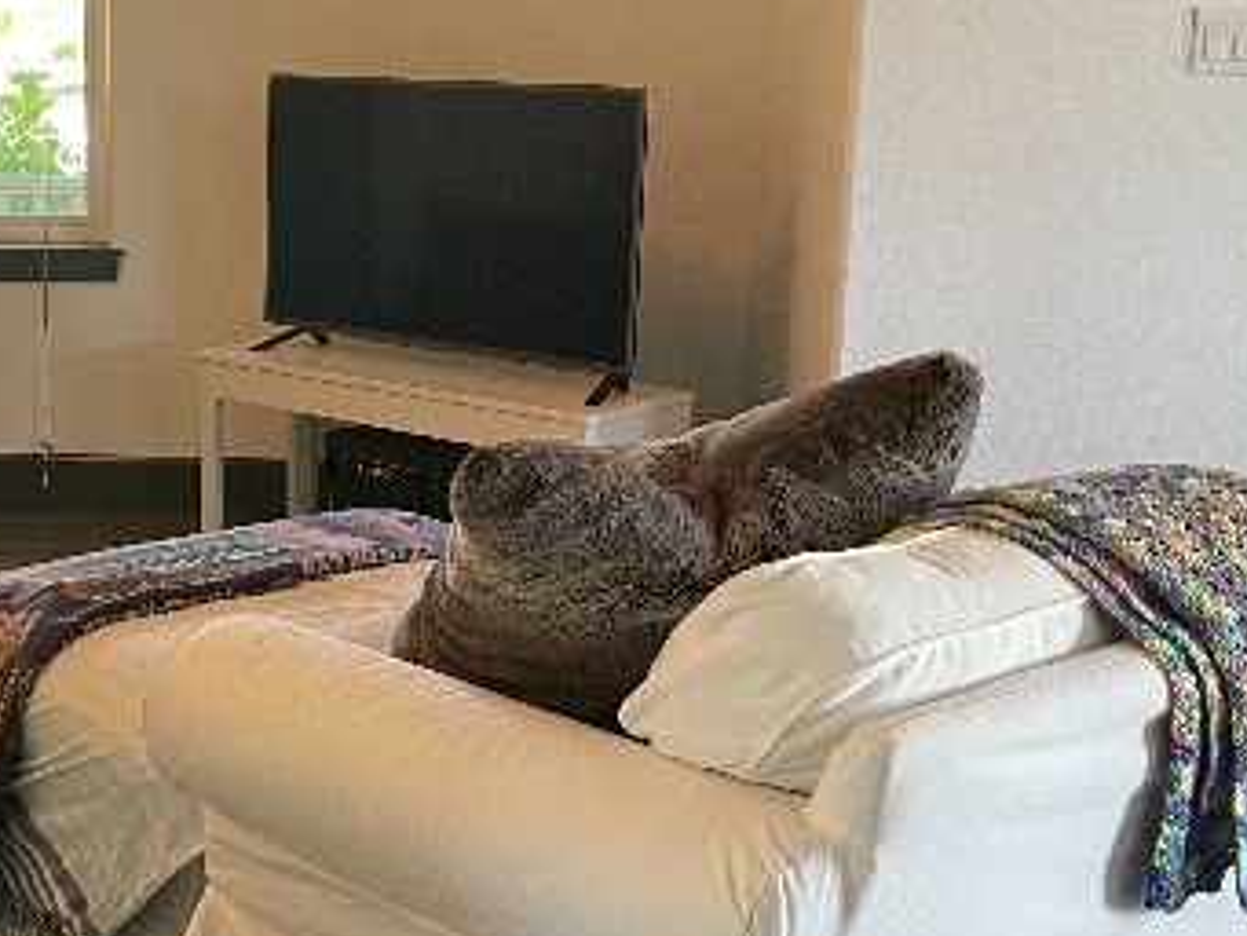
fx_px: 2198
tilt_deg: -11.5
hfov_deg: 29.9
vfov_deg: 24.0
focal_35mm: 61
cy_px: 450
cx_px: 59
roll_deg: +1.0
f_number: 1.6
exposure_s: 1/60
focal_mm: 4.2
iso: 160
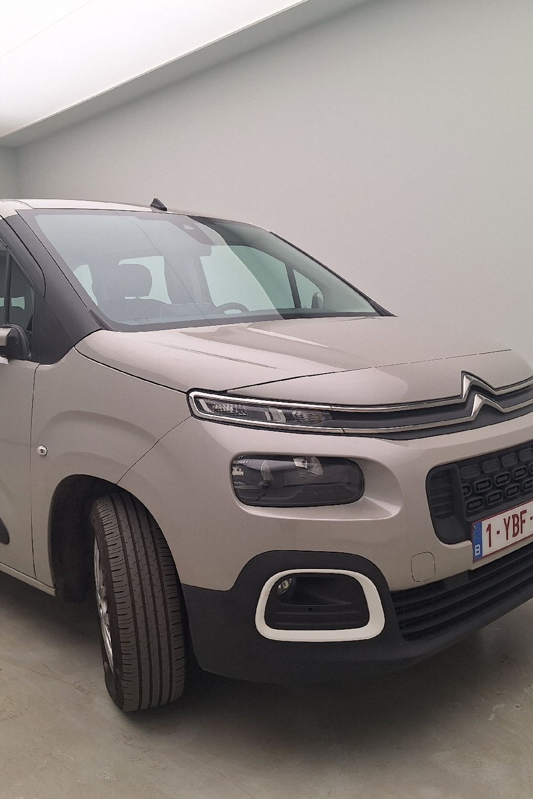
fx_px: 710
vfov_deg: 58.7
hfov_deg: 41.1
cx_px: 247
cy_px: 399
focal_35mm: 32
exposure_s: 1/185
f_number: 1.8
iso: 40
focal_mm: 5.54
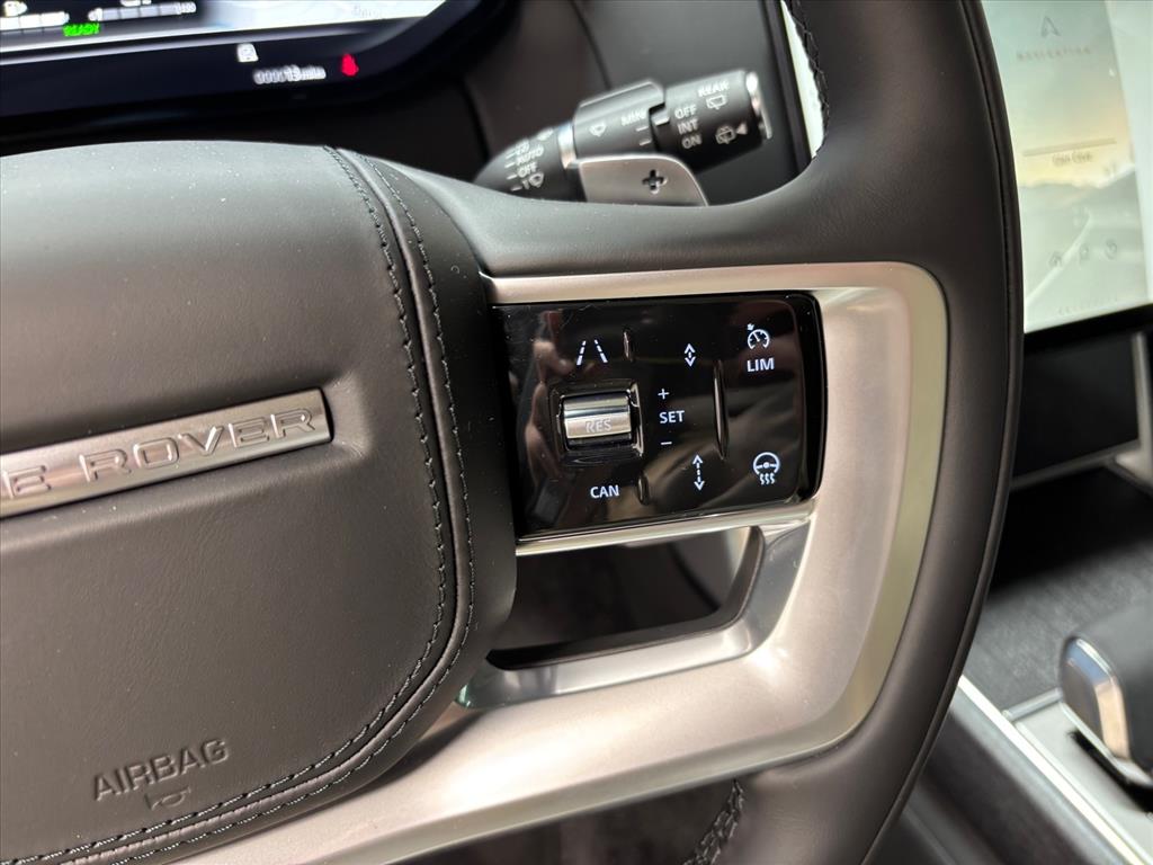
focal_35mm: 26
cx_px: 576
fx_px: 866
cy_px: 432
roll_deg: -2.0
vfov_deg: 53.1
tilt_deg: -36.2
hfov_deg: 67.3
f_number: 1.6
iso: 125
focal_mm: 5.96
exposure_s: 1/50
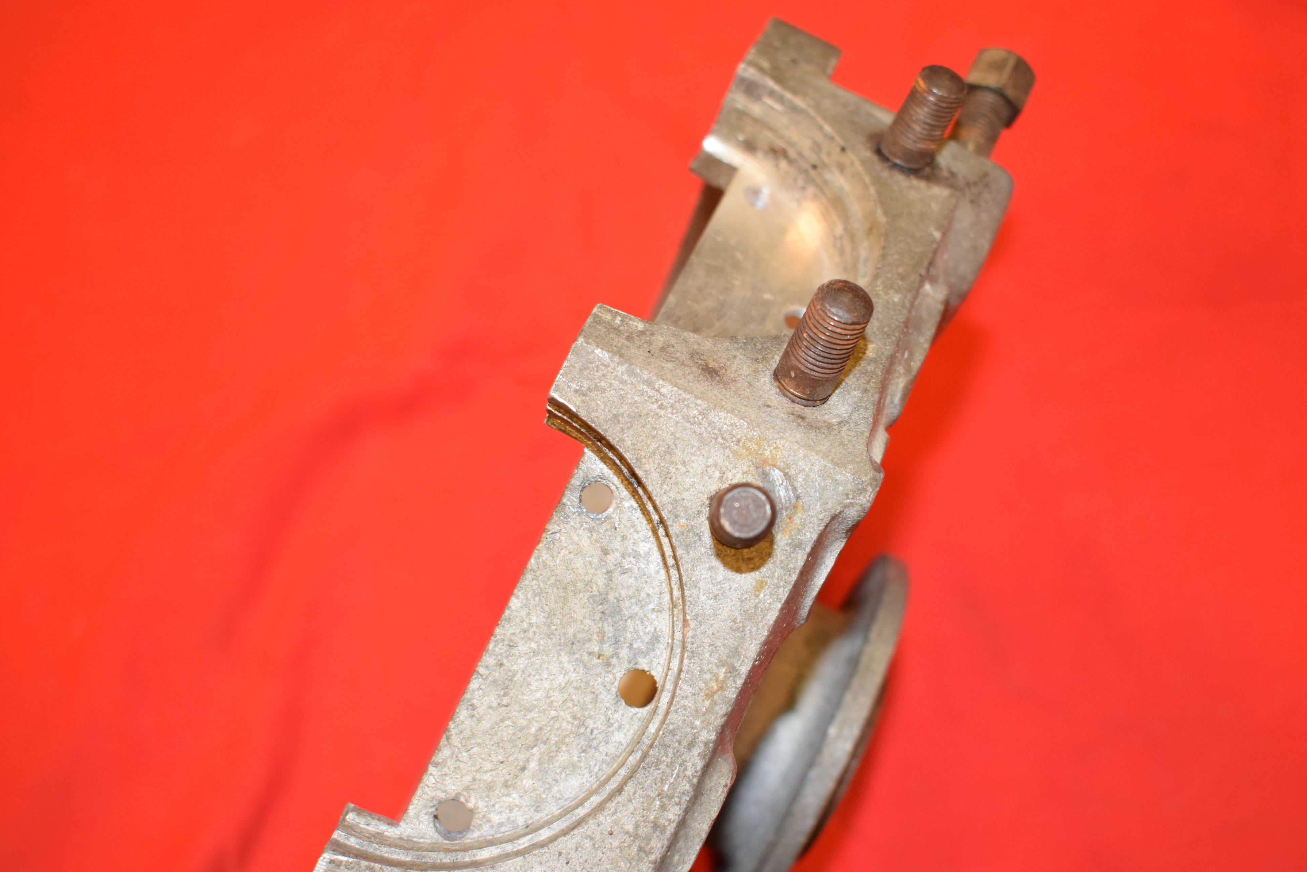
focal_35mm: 51
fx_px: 1837
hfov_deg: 39.2
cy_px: 497
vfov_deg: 26.7
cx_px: 666
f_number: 5
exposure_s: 1/60
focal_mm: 29
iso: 800
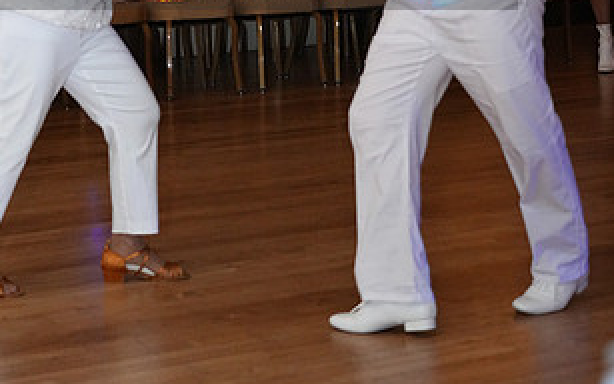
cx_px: 243
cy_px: -56
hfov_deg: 20.4
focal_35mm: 102
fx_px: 1707
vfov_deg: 12.6
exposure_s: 1/200
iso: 5000
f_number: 4
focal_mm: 53
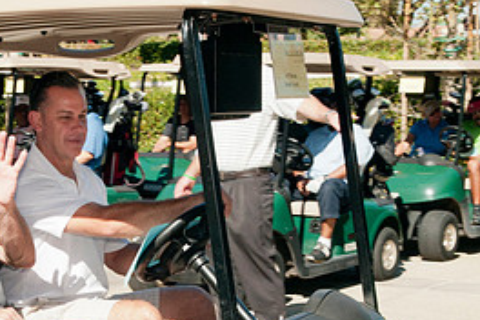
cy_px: 274
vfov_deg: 13.3
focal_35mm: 102
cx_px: 155
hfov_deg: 19.9
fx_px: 1360
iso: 400
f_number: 10
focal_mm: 31
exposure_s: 1/250
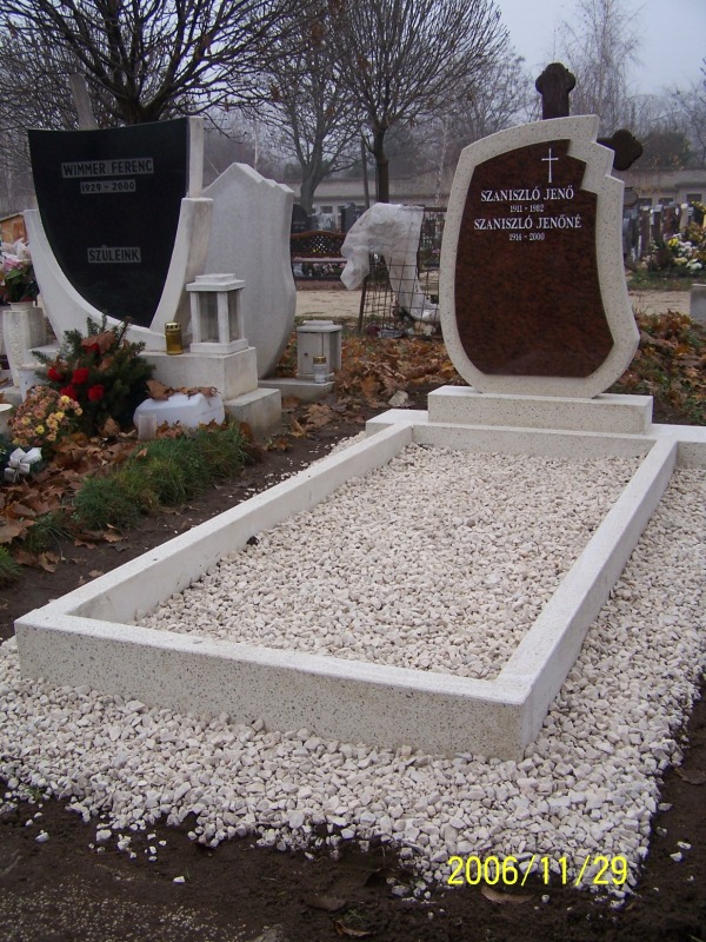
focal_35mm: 38
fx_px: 1033
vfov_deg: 49.0
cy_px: 471
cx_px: 353
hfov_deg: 37.7
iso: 80
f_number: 2.8
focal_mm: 6.3
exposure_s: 1/200
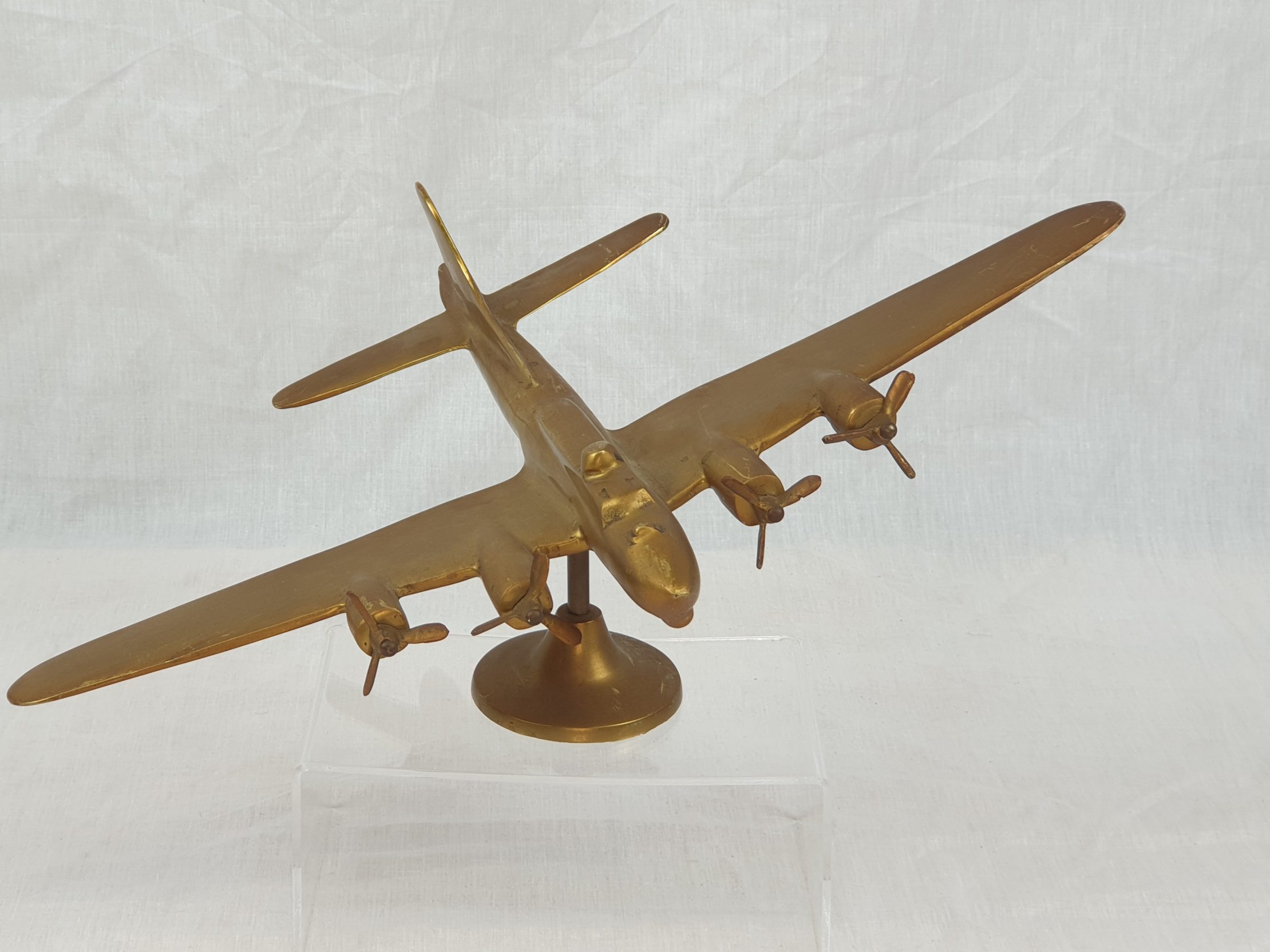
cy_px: 497
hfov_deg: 32.2
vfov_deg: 24.4
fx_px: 2201
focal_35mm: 60
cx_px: 577
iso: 100
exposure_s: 1/33
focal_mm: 6
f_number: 2.4
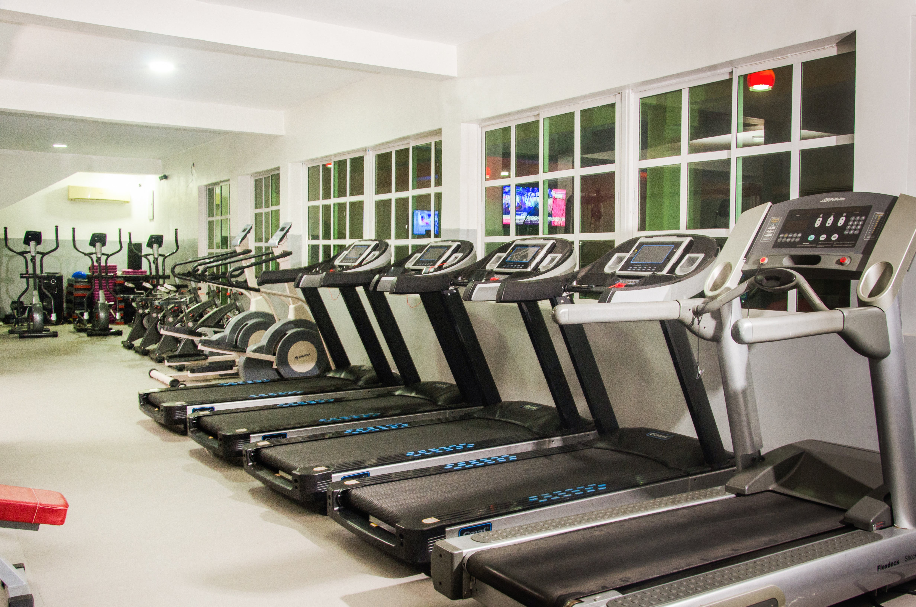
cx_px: 458
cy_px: 304
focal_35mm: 33
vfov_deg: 39.8
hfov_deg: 57.3
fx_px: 838
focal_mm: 22
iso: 640
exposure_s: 1/2.5
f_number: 10
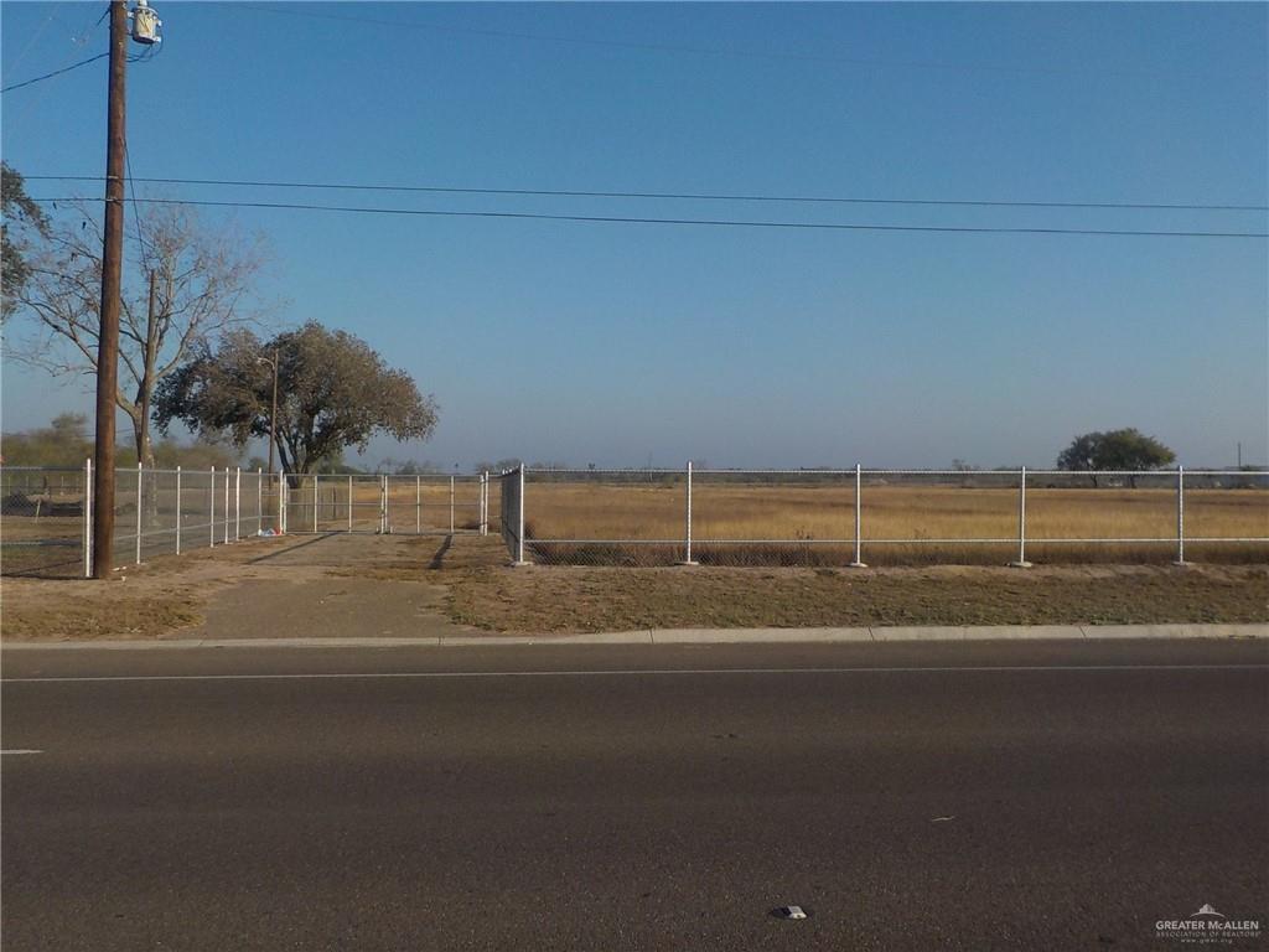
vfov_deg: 46.8
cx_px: 634
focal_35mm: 30
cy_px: 476
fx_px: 1100
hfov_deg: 60.0
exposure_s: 1/1600
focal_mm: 4.1
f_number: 3.3
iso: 125
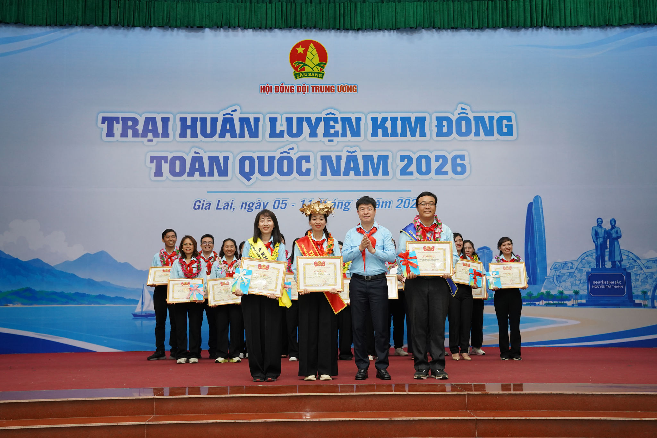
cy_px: 219
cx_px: 328
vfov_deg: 34.0
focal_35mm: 39
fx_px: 717
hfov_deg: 49.2
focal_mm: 39.3
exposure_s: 1/100
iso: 2000
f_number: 5
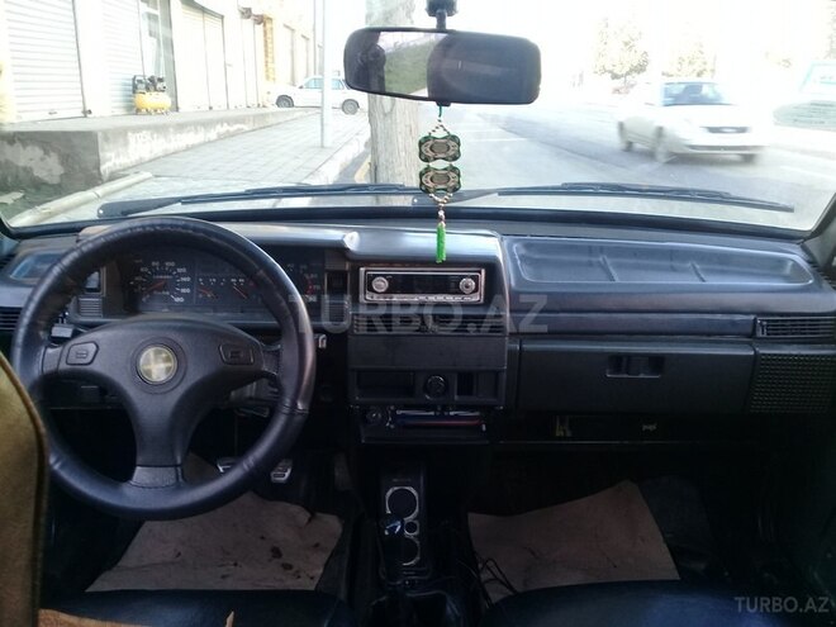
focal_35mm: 31
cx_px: 418
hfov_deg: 58.4
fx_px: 749
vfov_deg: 45.4
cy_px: 314
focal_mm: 3.3
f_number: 2.2
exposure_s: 1/33
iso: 50
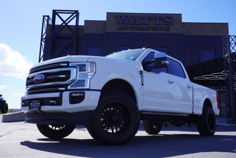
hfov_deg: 53.1
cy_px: 79
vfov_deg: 36.9
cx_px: 118
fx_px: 236
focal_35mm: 36
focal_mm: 24
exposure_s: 1/125
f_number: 10
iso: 100
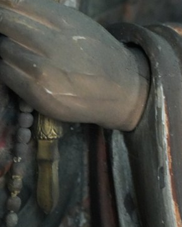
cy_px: 61
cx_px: 12
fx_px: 1885
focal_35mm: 280
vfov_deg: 6.9
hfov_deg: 5.5
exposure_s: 1/13
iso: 12800
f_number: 4
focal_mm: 105
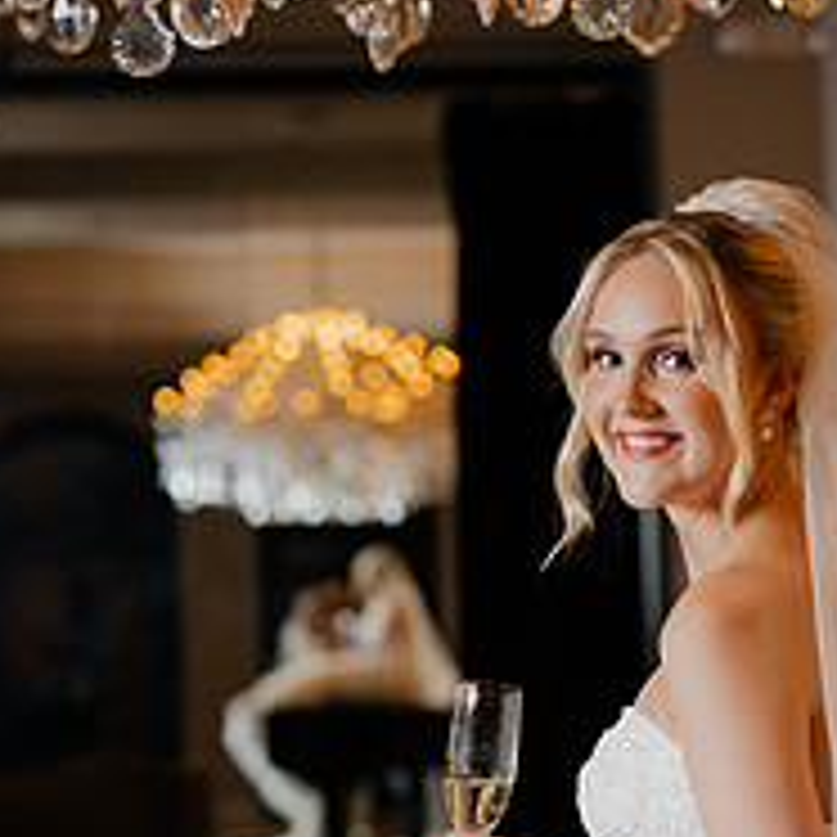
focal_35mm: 103
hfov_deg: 16.8
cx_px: 662
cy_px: 684
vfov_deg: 16.8
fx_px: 2818
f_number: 2.2
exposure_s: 1/200
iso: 400
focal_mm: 50
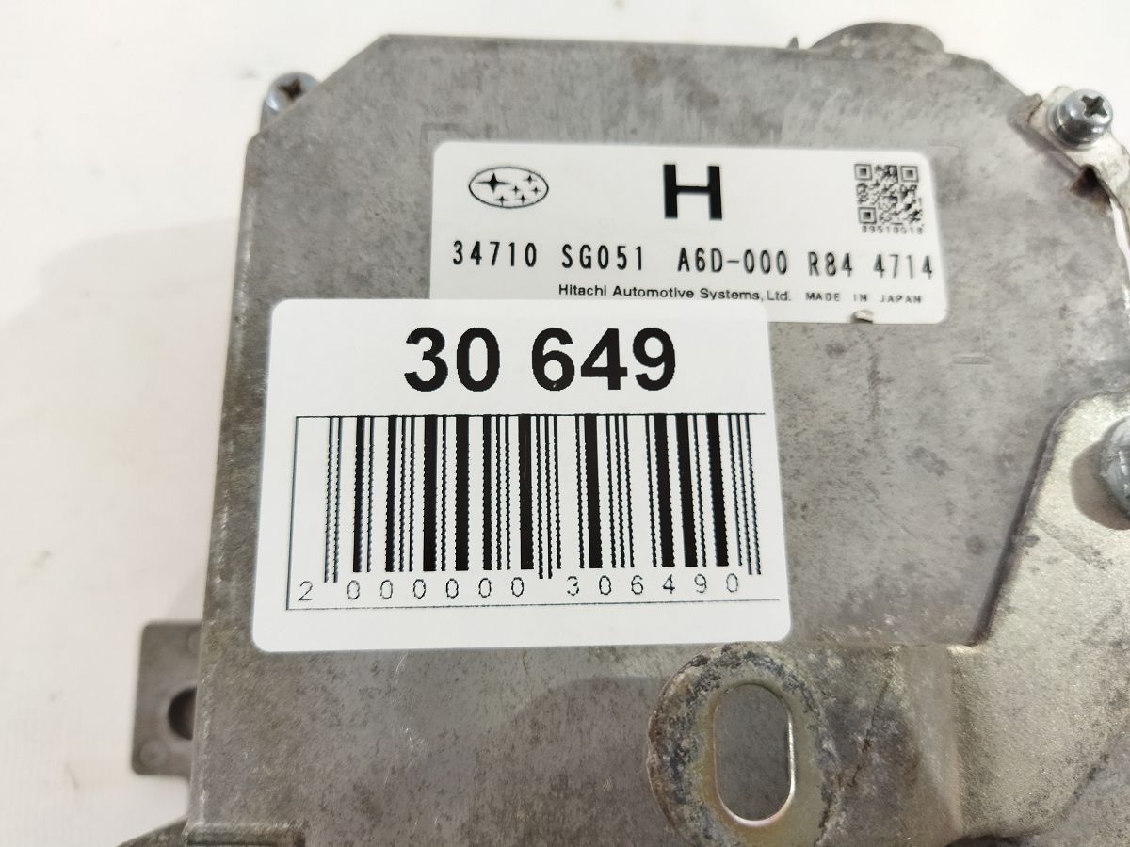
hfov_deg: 65.3
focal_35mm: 27
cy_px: 424
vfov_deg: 51.4
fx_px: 881
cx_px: 565
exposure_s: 1/50
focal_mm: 4.71
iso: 247
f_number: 1.79
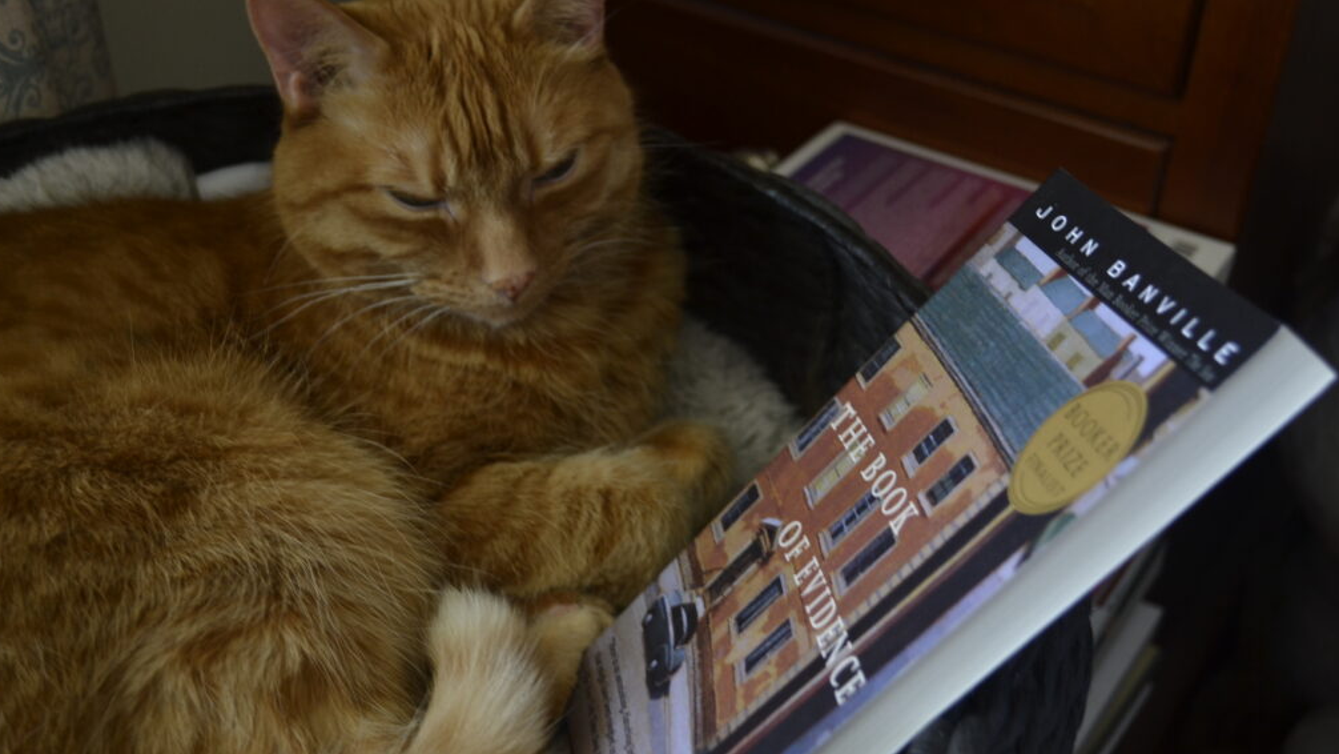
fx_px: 1704
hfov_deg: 42.9
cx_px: 663
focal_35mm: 48
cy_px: 336
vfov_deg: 24.9
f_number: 4.5
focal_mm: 30
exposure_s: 1/3
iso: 400
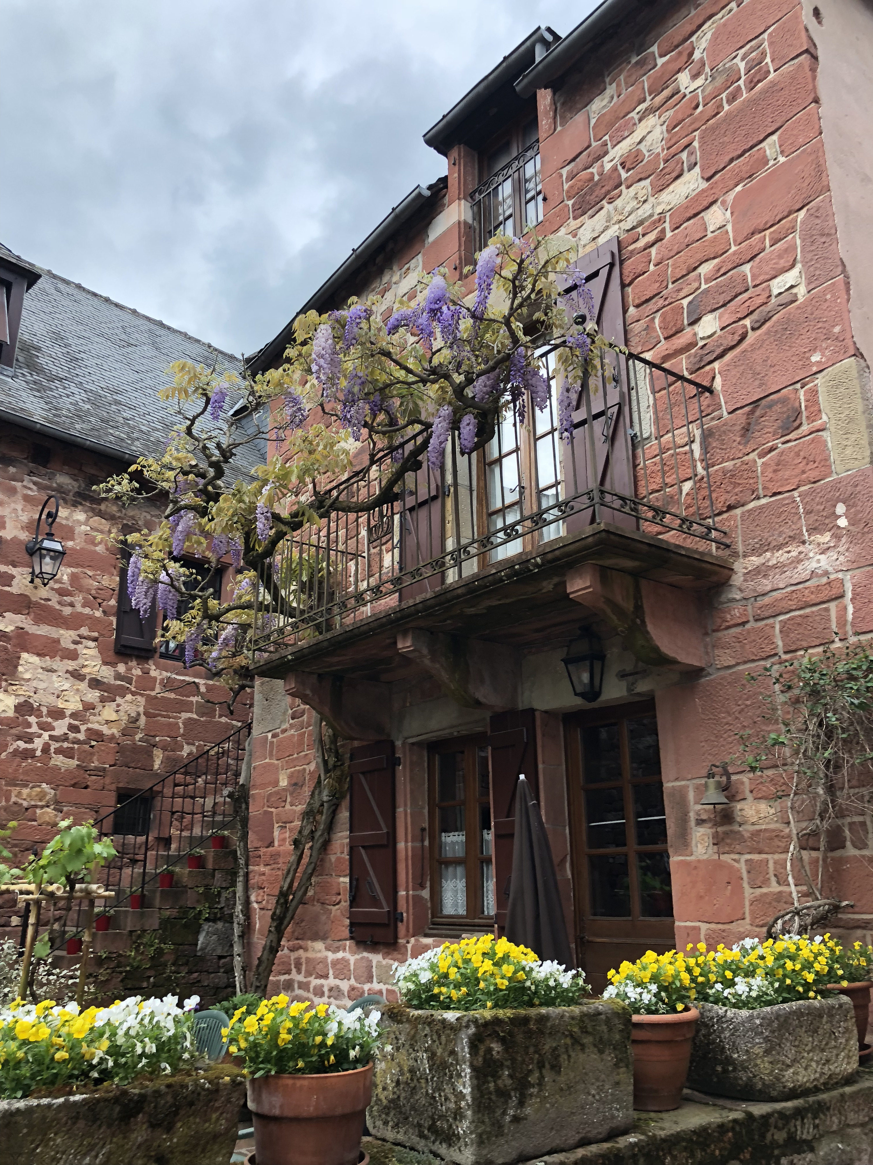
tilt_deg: +21.8
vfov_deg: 63.4
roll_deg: +1.3
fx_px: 942
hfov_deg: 49.7
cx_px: 436
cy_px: 582
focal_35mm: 28
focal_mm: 4
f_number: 1.8
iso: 20
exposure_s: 1/258
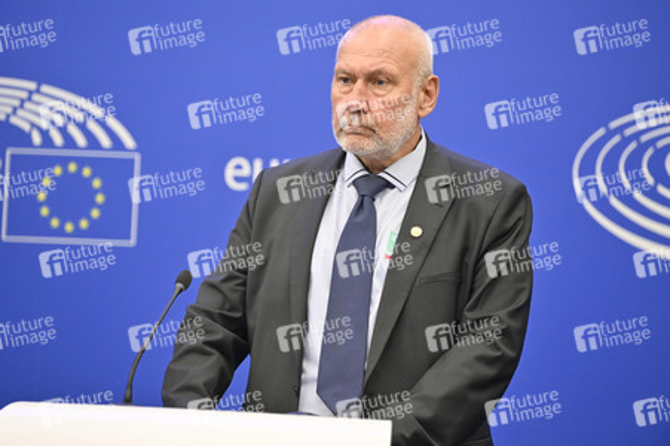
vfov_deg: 9.1
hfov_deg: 13.7
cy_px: 223
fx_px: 2790
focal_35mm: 150
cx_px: 335
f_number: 2.8
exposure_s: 1/320
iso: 2500
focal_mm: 150
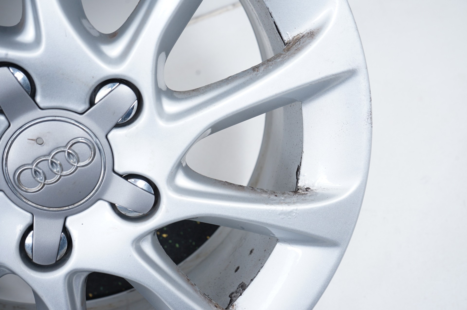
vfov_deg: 33.3
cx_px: 234
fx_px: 518
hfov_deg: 48.5
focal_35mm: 40
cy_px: 155
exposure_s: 1/125
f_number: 7.1
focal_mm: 40
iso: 250
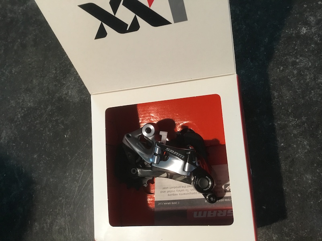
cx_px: 161
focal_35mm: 31
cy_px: 120
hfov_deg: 58.4
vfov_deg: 45.4
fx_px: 288
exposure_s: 1/30
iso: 100
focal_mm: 3.3
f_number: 2.4
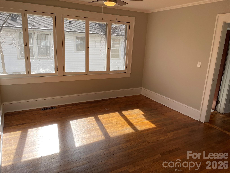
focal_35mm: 26
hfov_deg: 67.3
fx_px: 173
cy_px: 86
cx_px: 115
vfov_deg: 53.1
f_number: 1.6
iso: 32
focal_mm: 4.2
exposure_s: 1/609
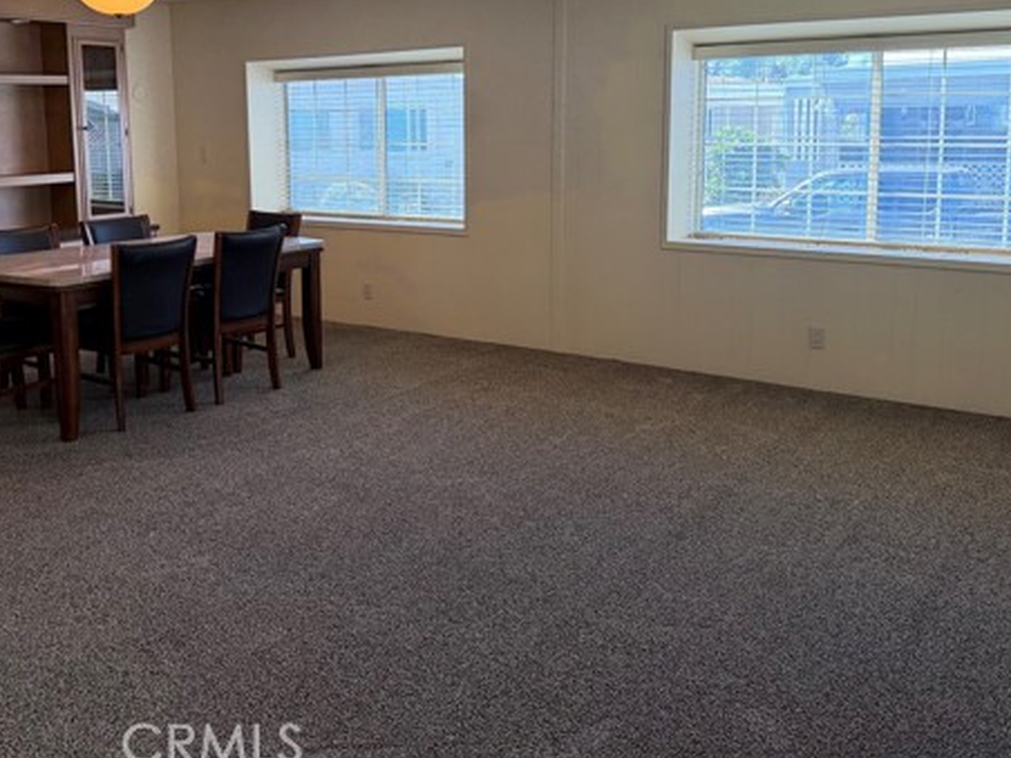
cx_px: 418
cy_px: 239
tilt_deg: -8.4
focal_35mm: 34
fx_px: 993
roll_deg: +1.1
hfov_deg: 53.7
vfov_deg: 41.1
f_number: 1.78
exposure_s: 1/197
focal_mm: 6.76
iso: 200
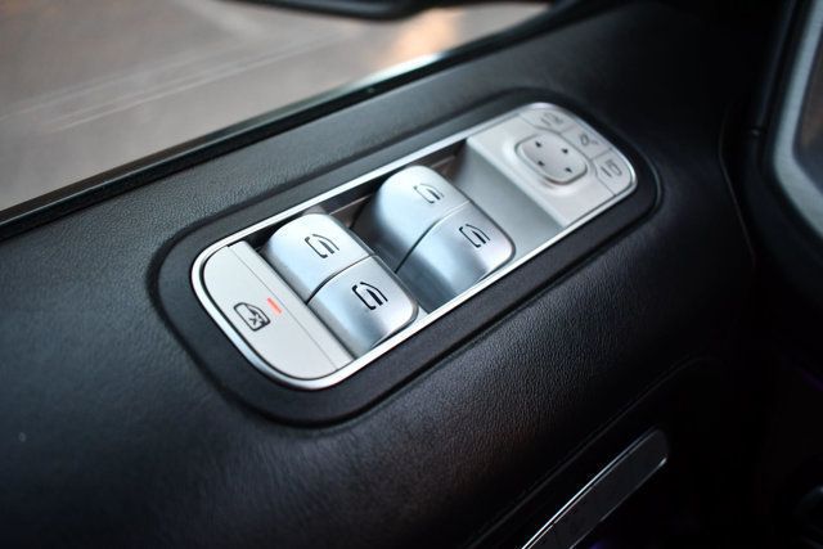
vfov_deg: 40.0
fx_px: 755
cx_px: 412
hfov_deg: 57.2
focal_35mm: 33
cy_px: 274
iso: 640
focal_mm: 22
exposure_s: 1/250
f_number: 3.8
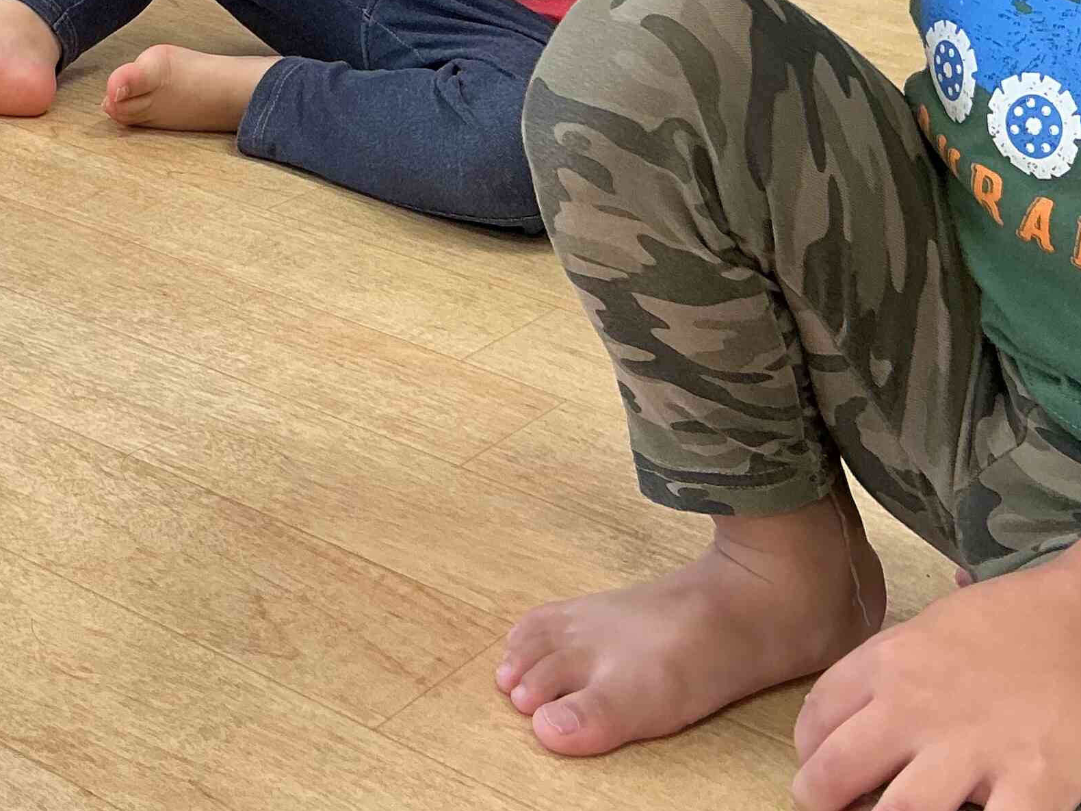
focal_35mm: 74
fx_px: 2311
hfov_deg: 25.5
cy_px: -13
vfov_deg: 19.3
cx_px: 95
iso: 32
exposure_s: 1/120
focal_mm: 3
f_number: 1.8
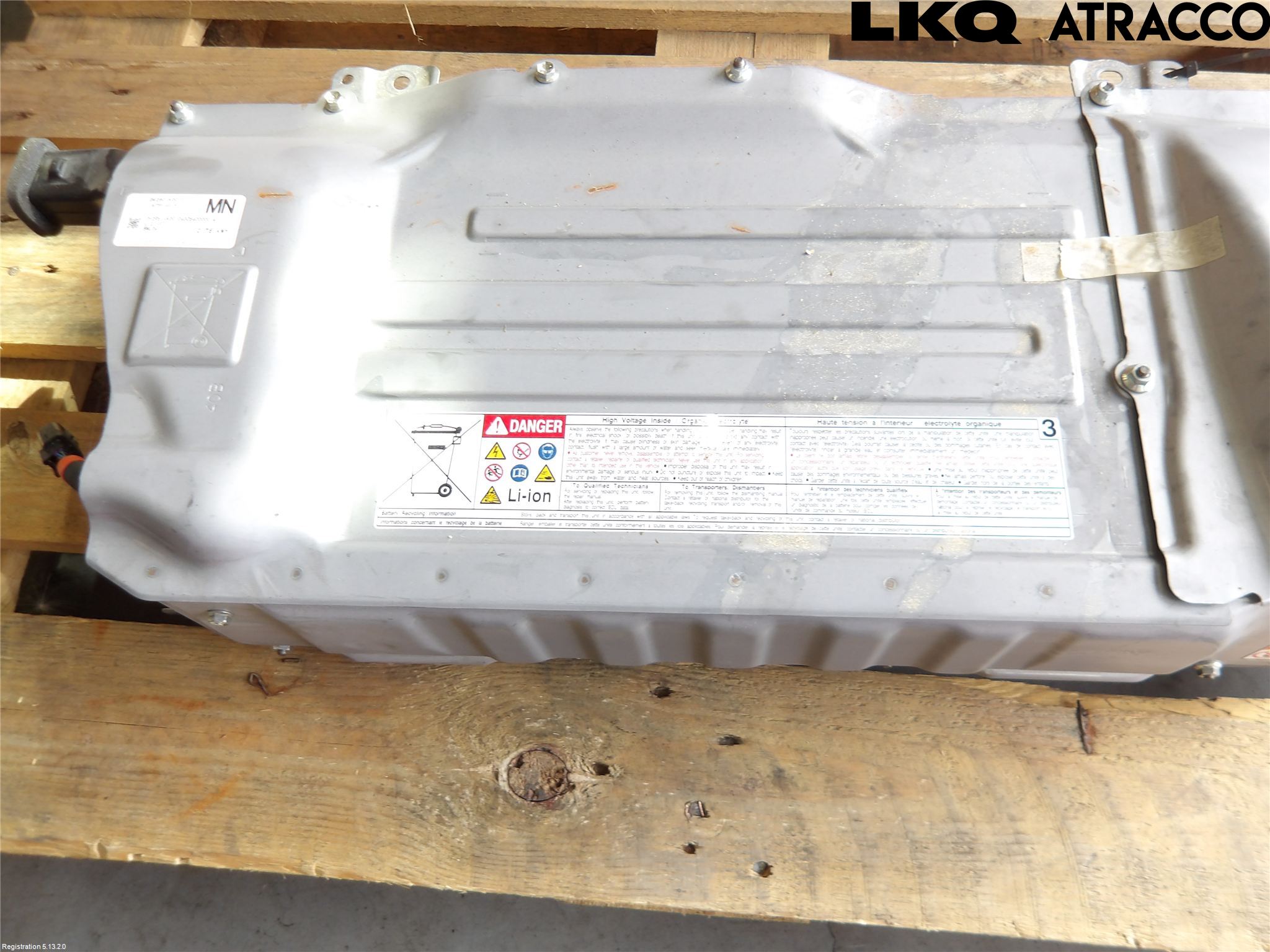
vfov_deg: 51.4
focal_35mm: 27
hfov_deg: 65.3
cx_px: 635
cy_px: 476
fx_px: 991
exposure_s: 1/60
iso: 100
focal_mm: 4.9
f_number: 3
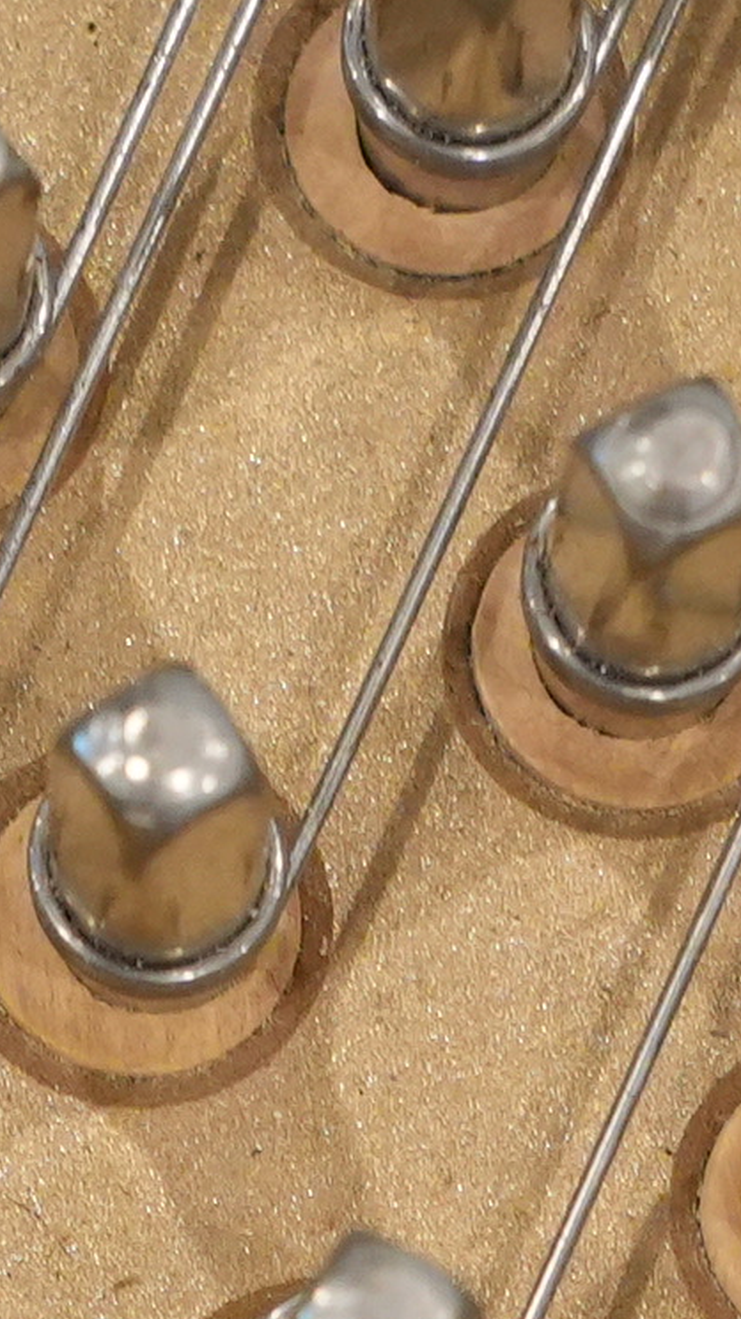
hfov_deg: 4.2
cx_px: -121
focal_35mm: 287
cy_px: 2388
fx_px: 10037
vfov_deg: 7.3
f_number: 4
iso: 1250
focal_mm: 31
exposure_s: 1/60
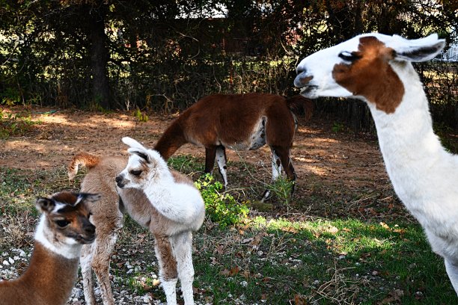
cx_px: 229
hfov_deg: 32.4
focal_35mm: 62
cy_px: 152
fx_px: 789
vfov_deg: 21.9
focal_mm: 31
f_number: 3.2
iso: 100
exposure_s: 1/320
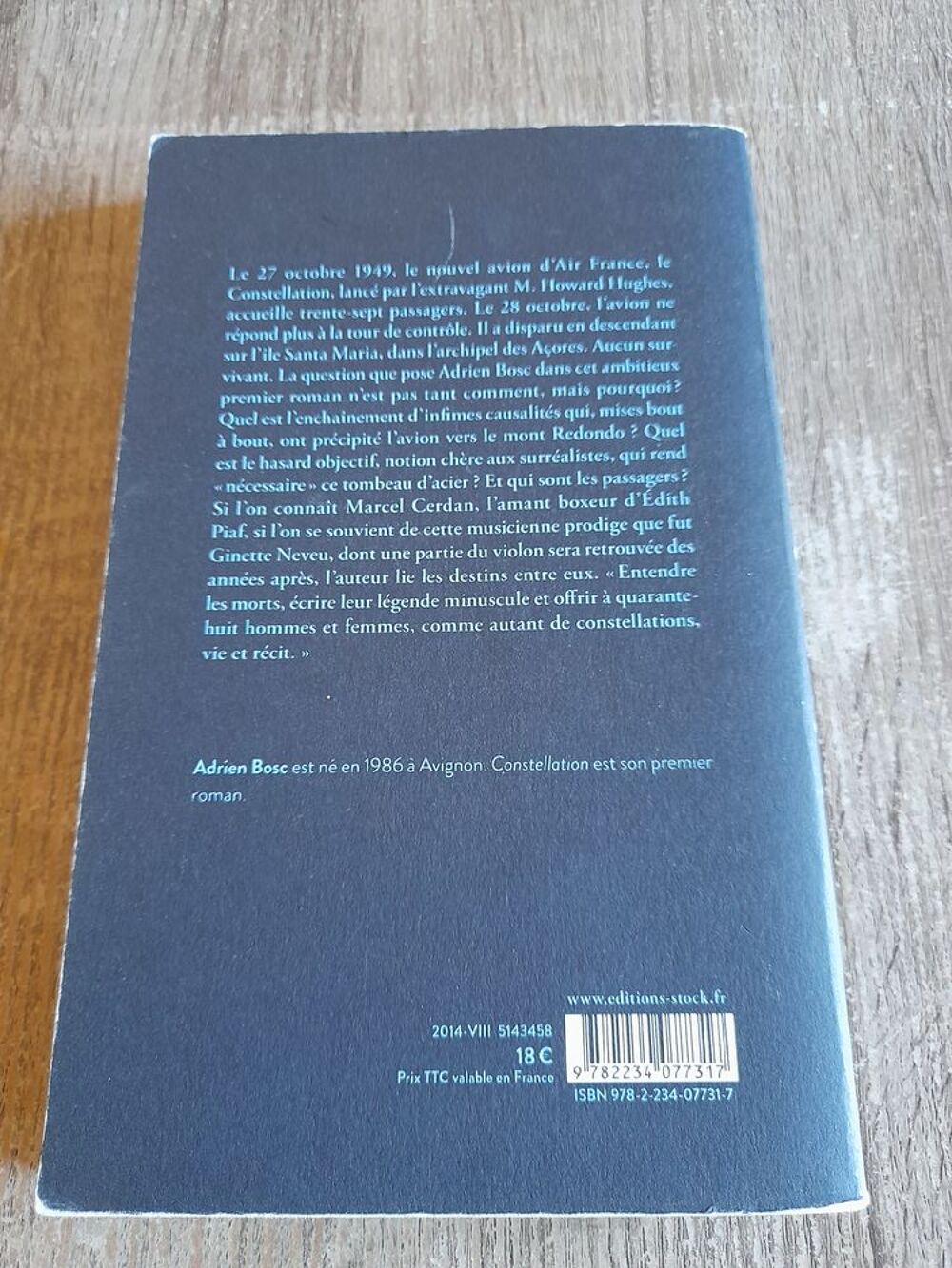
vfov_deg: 69.4
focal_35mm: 25
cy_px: 634
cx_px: 476
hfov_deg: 54.9
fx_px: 917
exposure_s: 1/30
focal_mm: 4.6
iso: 400
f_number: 2
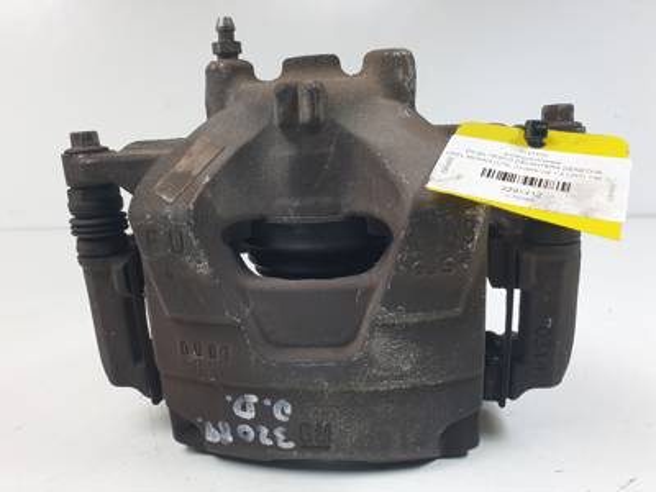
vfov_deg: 53.1
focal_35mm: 26
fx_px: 493
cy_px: 246
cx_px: 328
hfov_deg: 67.3
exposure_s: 1/100
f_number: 2.4
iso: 50
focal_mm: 4.3
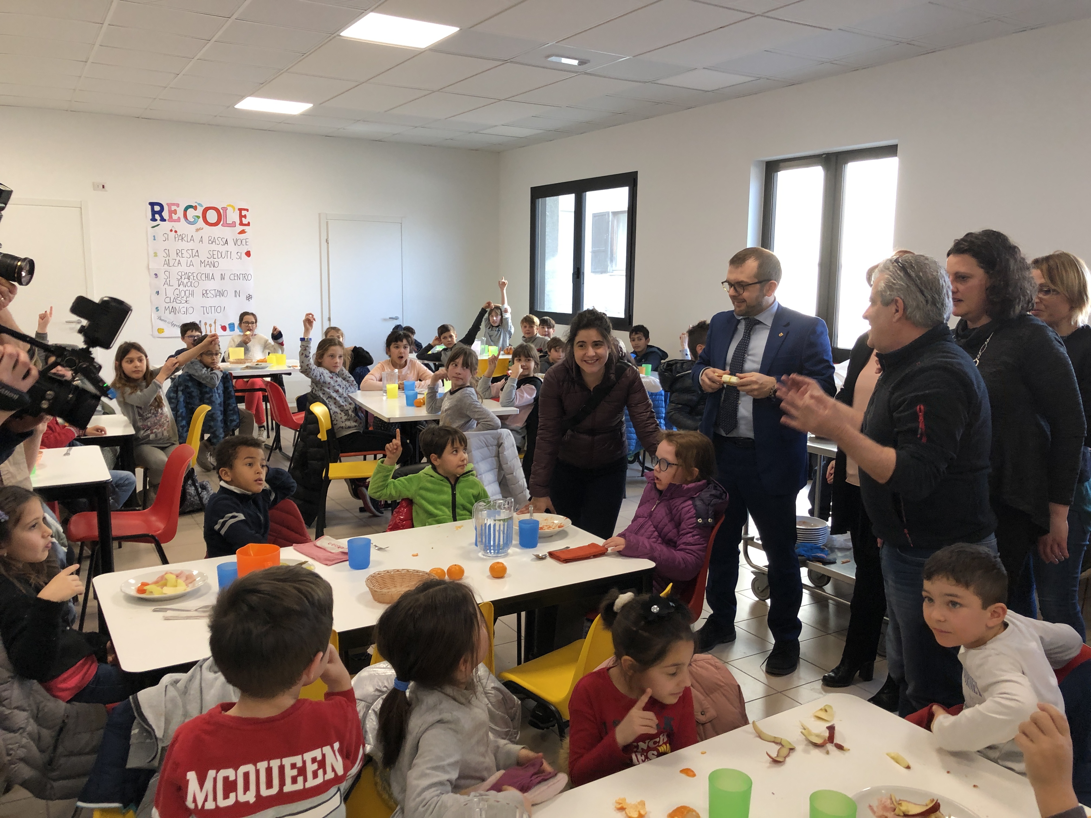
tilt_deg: -8.5
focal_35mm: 28
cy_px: 409
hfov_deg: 63.4
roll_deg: -1.7
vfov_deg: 49.7
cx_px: 546
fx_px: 882
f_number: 1.8
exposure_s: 1/25
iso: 32
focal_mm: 4
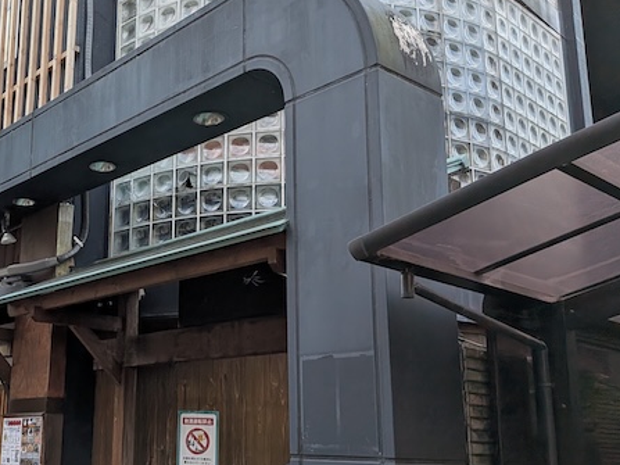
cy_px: 267
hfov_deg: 41.5
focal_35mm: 43
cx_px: 101
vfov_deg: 33.5
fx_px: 770
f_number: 1.7
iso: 26
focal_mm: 4.53
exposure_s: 1/8264
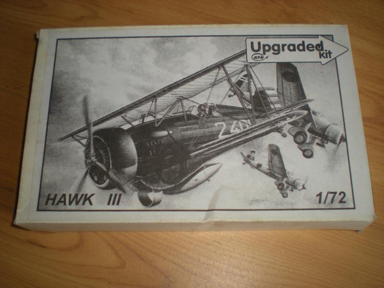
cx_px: 192
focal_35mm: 38
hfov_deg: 49.0
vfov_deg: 37.7
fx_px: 422
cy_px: 144
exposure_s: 1/59.6
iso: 64
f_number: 3.1
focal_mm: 6.3
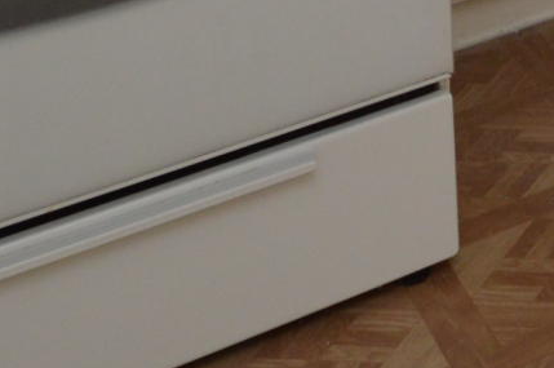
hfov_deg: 14.2
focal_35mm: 105
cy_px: -697
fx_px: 1614
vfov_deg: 10.1
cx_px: 1275
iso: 360
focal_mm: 10
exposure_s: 1/125
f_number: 5.6
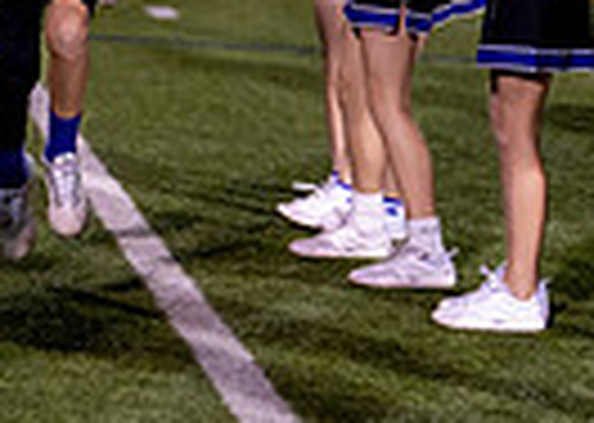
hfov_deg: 8.7
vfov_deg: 6.2
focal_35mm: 231
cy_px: 36
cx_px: 54
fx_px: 3893
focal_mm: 50
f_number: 1.2
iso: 500
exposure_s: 1/1000
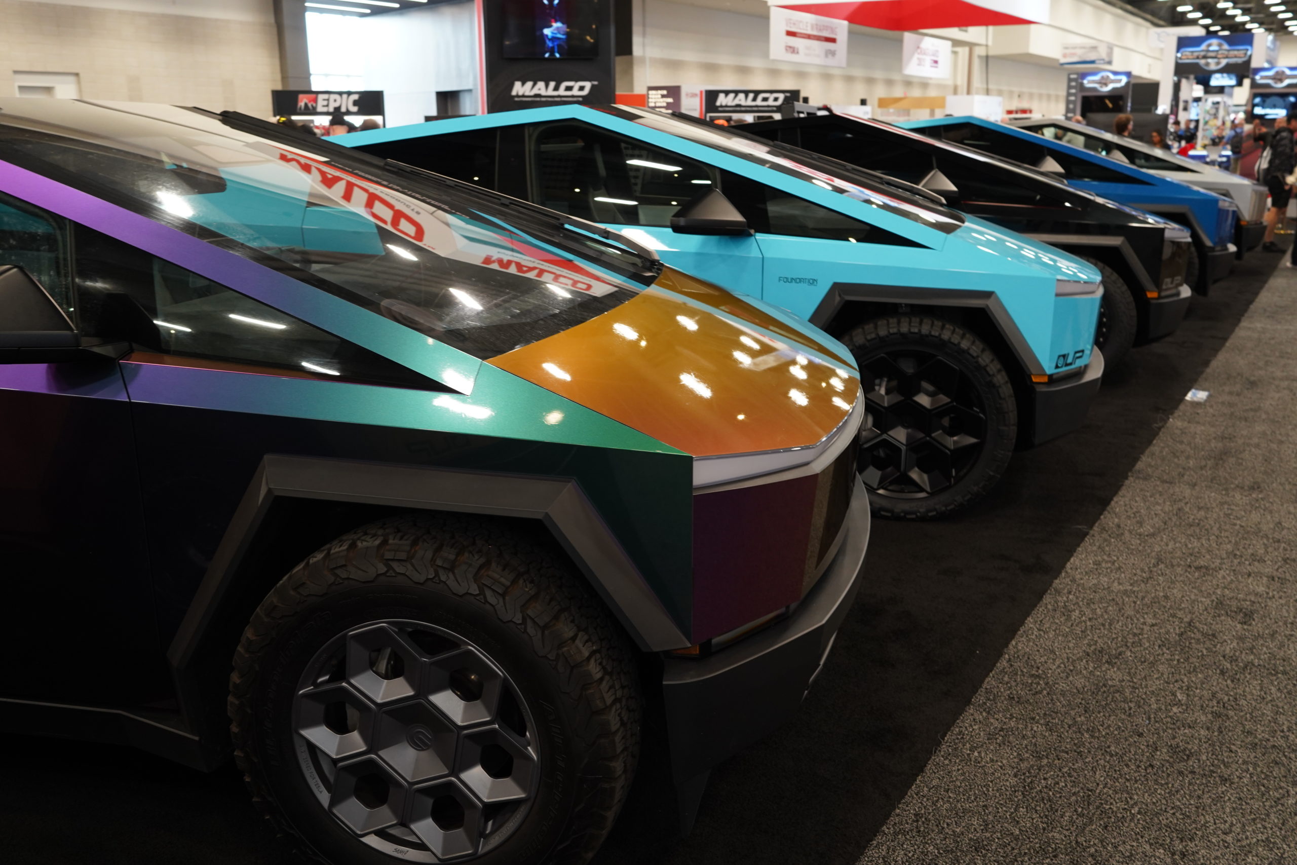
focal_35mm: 33
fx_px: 1189
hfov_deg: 57.2
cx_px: 648
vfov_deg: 40.0
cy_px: 432
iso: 1250
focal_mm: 33
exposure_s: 1/20
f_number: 5.6
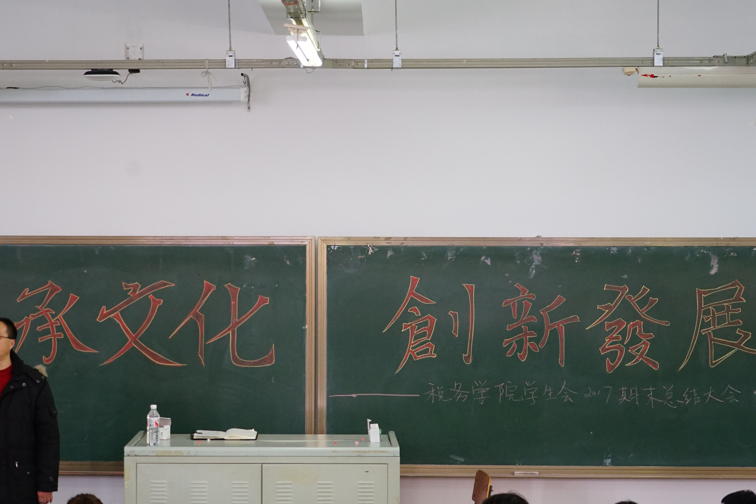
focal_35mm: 76
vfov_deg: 17.9
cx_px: 318
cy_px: 232
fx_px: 1596
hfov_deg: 26.6
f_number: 5
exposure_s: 1/125
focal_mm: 61
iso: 2000
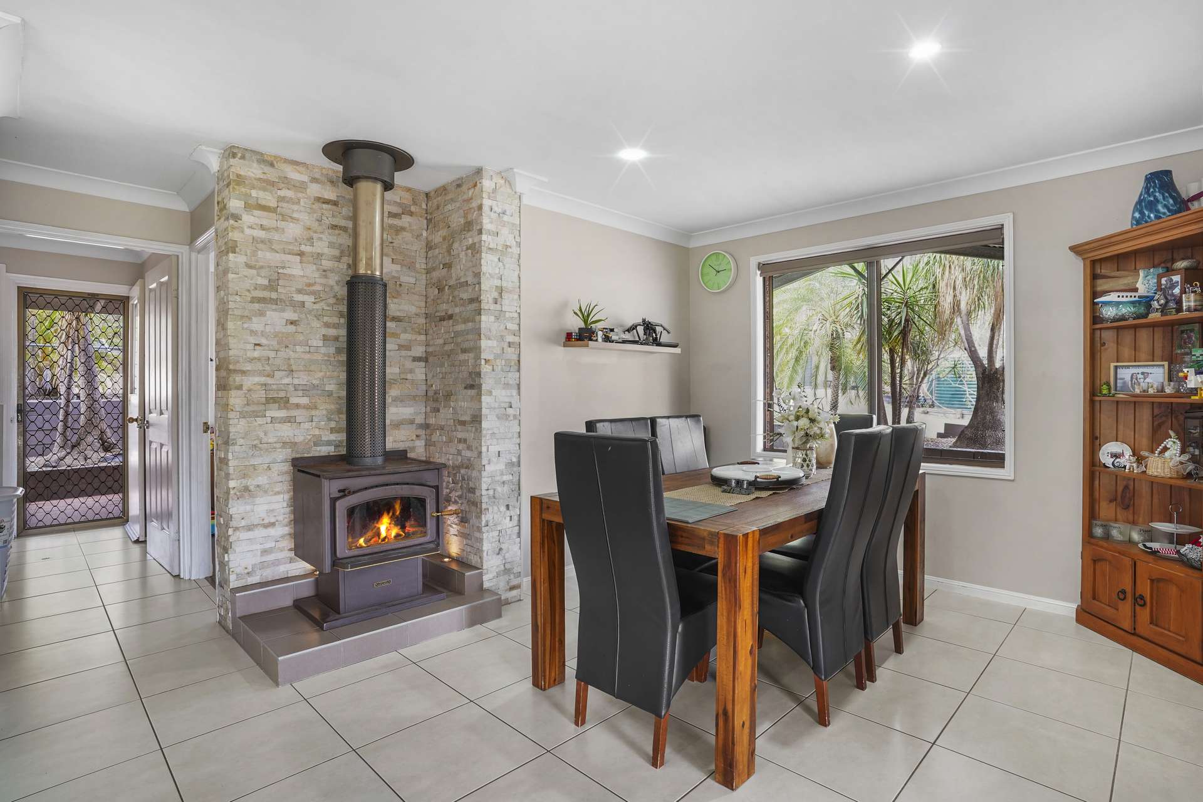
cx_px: 602
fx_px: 601
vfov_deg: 67.4
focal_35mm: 18
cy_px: 401
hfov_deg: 90.0
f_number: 7.1
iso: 800
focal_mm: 18
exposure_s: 1/3
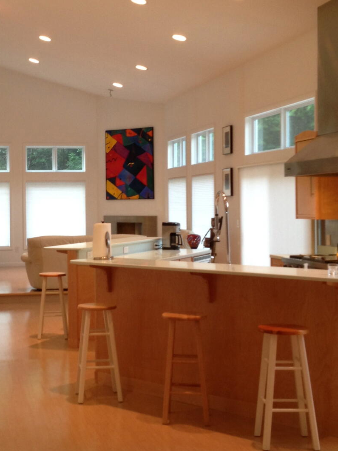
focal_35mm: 66
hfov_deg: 22.0
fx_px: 860
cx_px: 85
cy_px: 211
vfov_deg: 29.4
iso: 64
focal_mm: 4.28
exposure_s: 1/20
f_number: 2.4
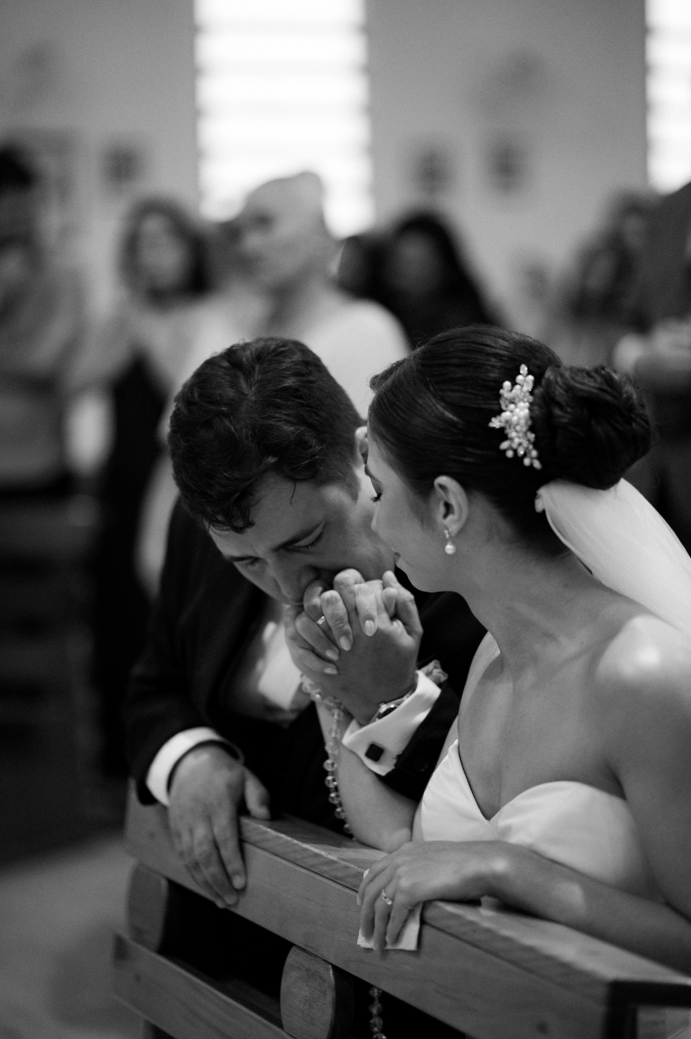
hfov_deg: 16.0
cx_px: 346
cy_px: 520
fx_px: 2451
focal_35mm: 85
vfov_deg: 23.9
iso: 2500
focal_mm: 85
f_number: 2
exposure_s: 1/320
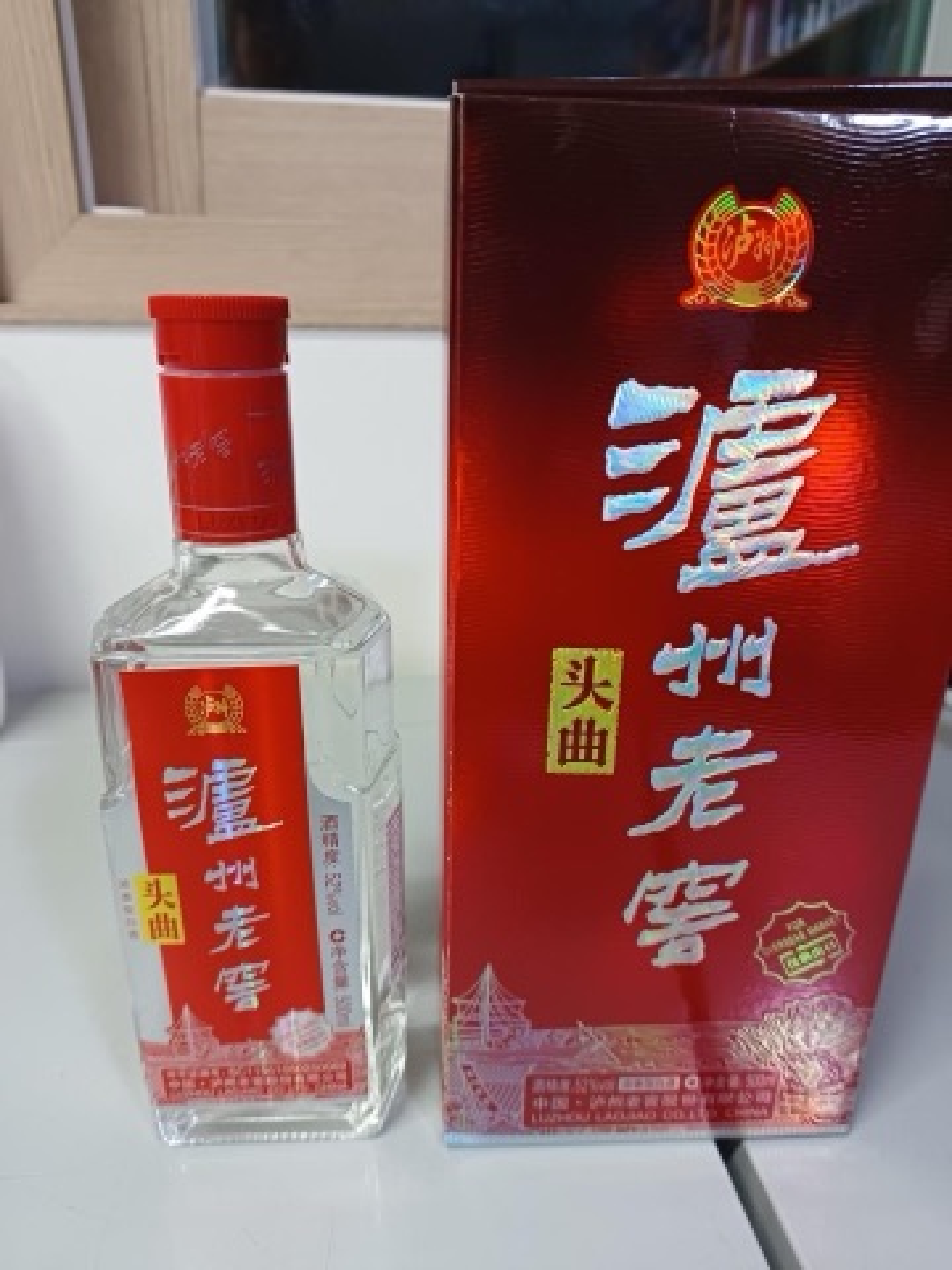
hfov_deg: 58.9
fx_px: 843
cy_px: 635
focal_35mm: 23
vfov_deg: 73.9
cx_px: 476
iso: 200
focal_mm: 5.06
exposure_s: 1/24
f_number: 1.8
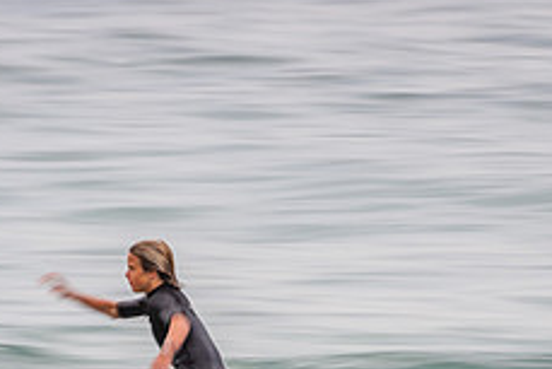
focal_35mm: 1268
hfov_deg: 1.6
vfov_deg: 1.1
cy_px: 450
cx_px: 104
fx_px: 19454
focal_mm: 500
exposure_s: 1/20
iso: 64
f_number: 11
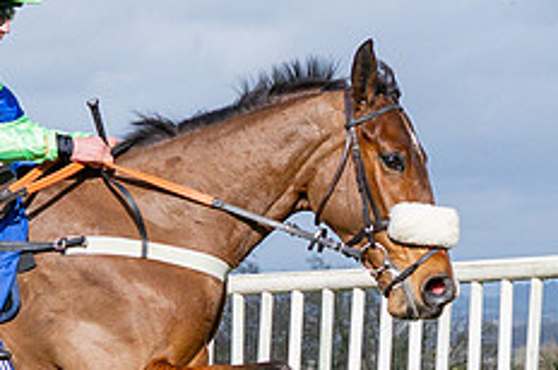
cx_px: 166
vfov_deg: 4.2
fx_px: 5092
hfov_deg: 6.3
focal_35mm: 329
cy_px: 331
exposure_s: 1/2000
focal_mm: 39
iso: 200
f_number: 4
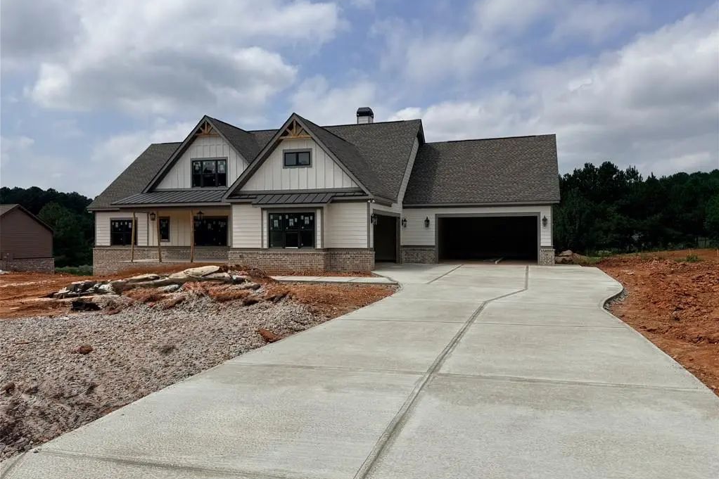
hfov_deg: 71.5
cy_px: 230
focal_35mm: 25
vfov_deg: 51.3
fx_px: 499
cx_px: 360
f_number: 1.78
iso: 80
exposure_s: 1/10309
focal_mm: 6.76
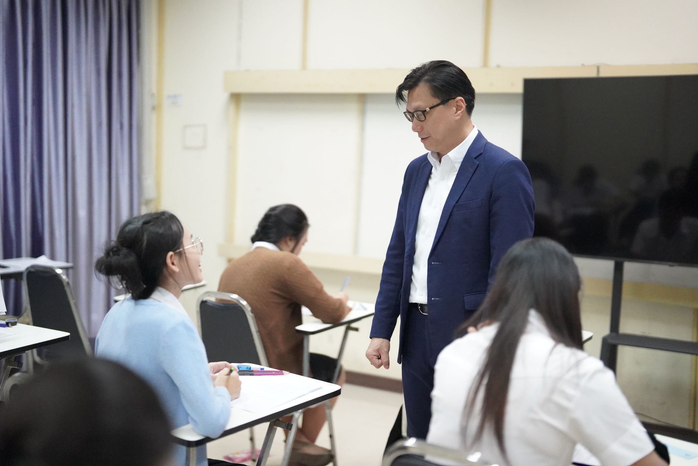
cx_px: 350
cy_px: 229
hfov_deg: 38.9
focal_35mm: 51
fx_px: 989
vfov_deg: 26.5
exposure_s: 1/3200
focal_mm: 50
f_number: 1.2
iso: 10000
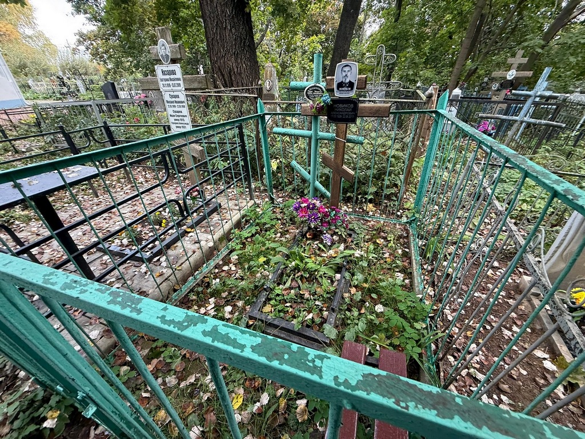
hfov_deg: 102.1
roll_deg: -1.8
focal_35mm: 14
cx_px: 292
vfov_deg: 85.7
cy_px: 220
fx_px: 237
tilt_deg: -30.5
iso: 100
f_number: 2.2
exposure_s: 1/99
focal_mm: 2.22
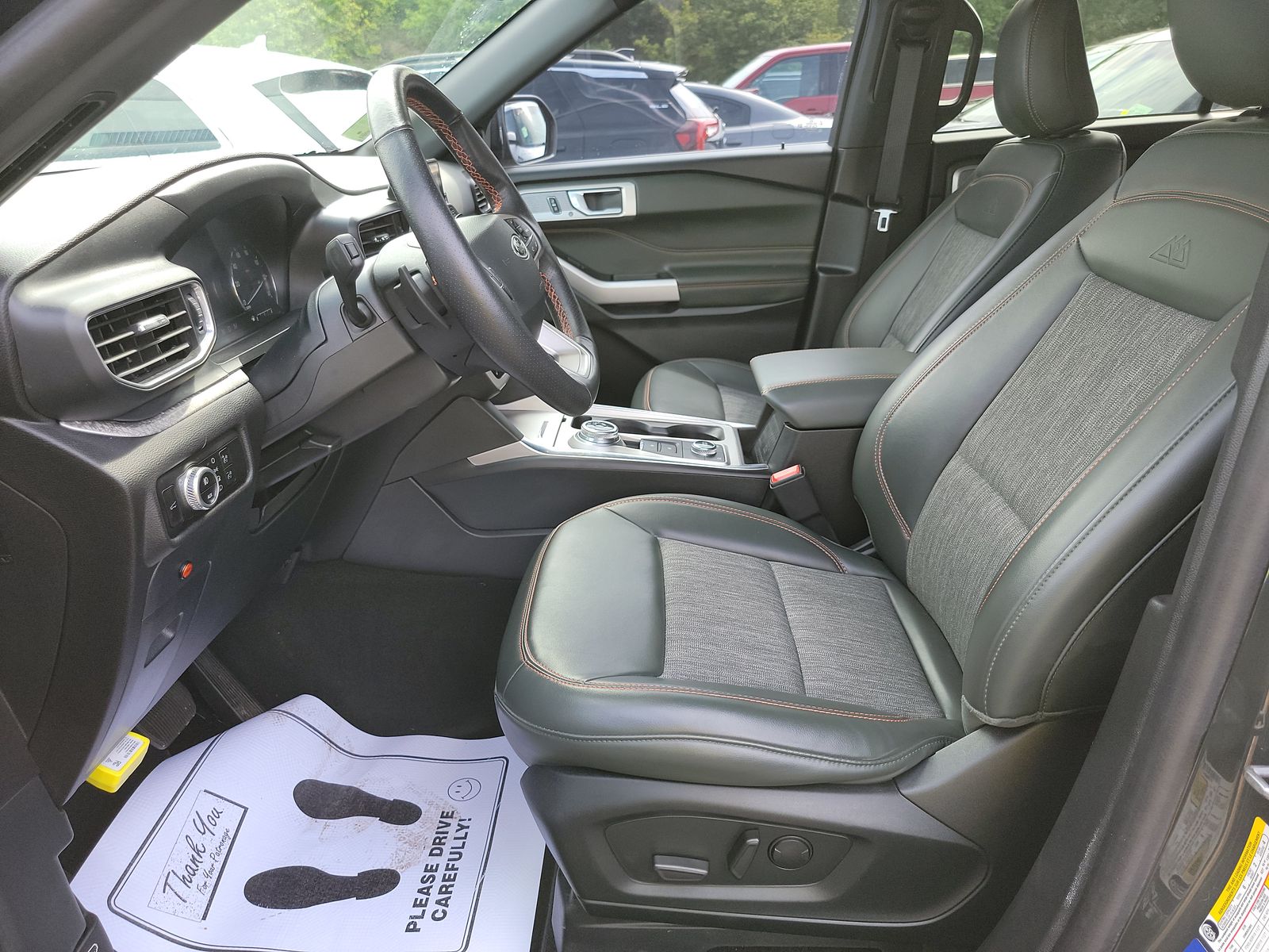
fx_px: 880
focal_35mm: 24
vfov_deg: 56.8
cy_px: 476
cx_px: 634
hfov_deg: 71.6
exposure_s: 1/119
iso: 99
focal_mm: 6.7
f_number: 1.8
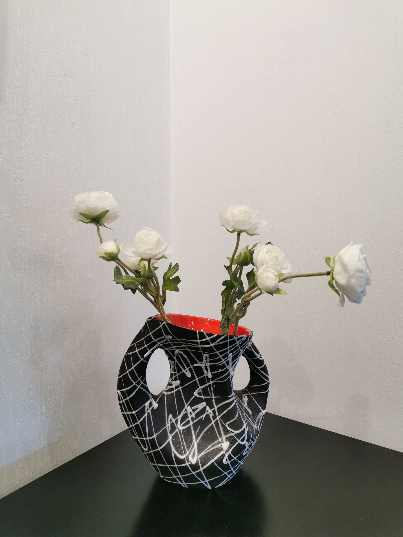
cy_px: 268
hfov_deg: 51.4
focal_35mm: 27
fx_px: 419
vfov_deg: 65.3
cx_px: 202
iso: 125
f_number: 1.8
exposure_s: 1/50
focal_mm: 5.58
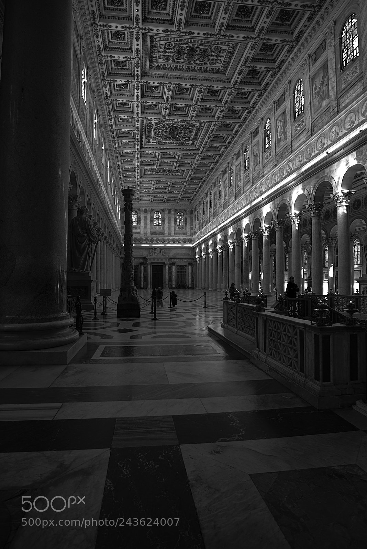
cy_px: 274
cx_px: 184
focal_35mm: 18
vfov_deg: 90.0
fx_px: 275
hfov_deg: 67.4
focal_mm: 18
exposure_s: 1/8
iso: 500
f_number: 4
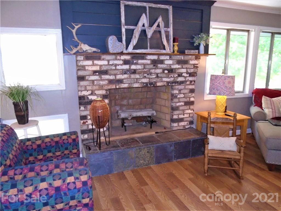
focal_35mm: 26
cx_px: 140
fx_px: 211
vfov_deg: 53.1
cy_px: 106
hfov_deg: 67.3
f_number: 3.2
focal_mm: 4.6
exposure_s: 1/30
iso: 400
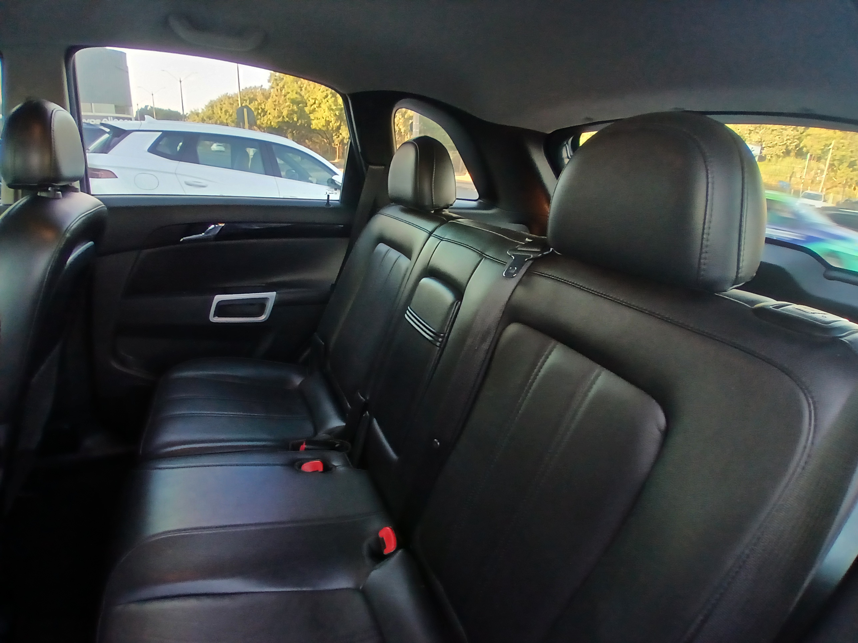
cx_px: 429
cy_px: 322
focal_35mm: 17
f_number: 2.2
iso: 100
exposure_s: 1/40
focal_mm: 1.4
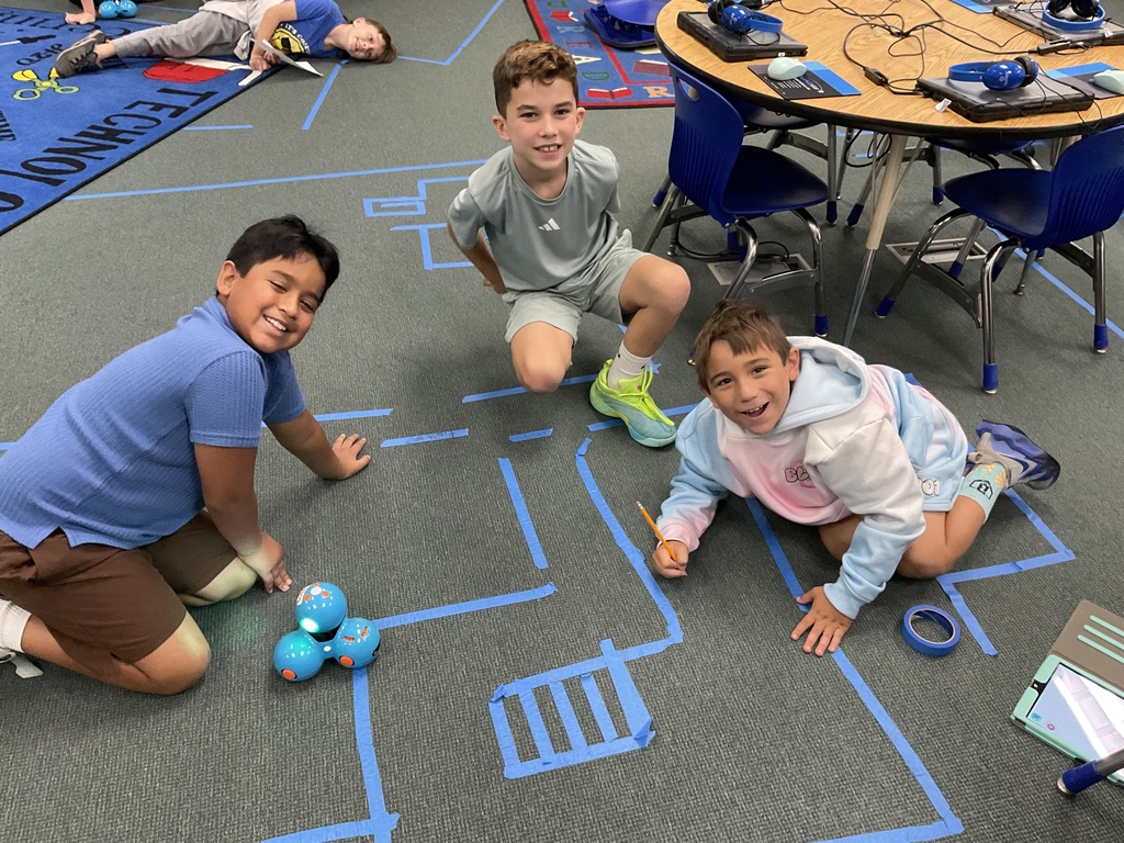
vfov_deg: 48.2
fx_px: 942
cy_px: 422
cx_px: 562
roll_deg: -1.4
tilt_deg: -39.3
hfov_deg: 61.7
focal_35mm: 29
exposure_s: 1/60
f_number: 1.8
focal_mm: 3
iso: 200
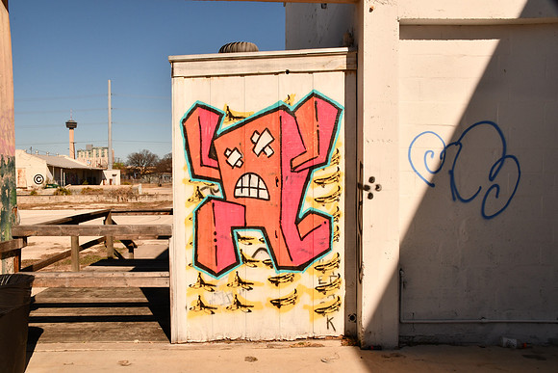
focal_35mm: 33
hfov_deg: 57.2
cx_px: 279
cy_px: 186
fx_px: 512
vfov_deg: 40.0
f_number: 22
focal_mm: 22
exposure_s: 1/400
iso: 400
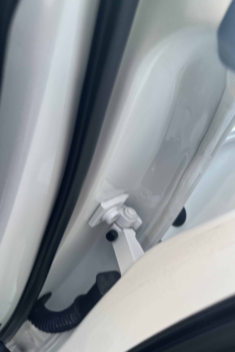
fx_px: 274
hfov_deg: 46.4
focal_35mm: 28
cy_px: 176
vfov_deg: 65.5
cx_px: 126
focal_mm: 5.1
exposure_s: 1/121
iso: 125
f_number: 1.6
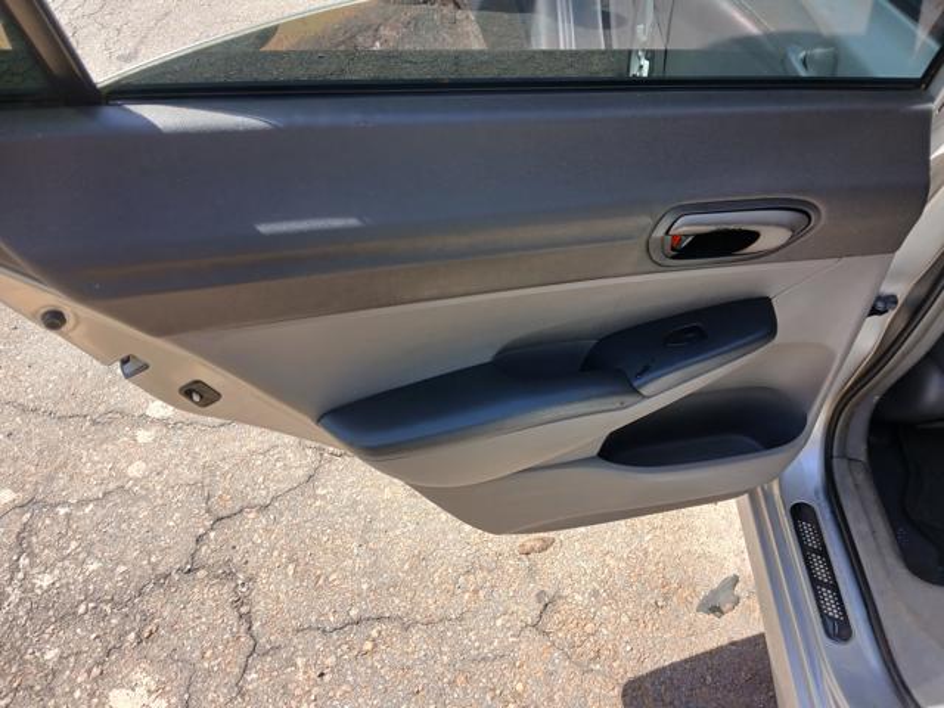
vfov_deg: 53.1
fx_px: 709
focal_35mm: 26
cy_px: 354
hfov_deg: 67.3
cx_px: 472
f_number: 1.8
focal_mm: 3.98
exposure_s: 1/120
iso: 20
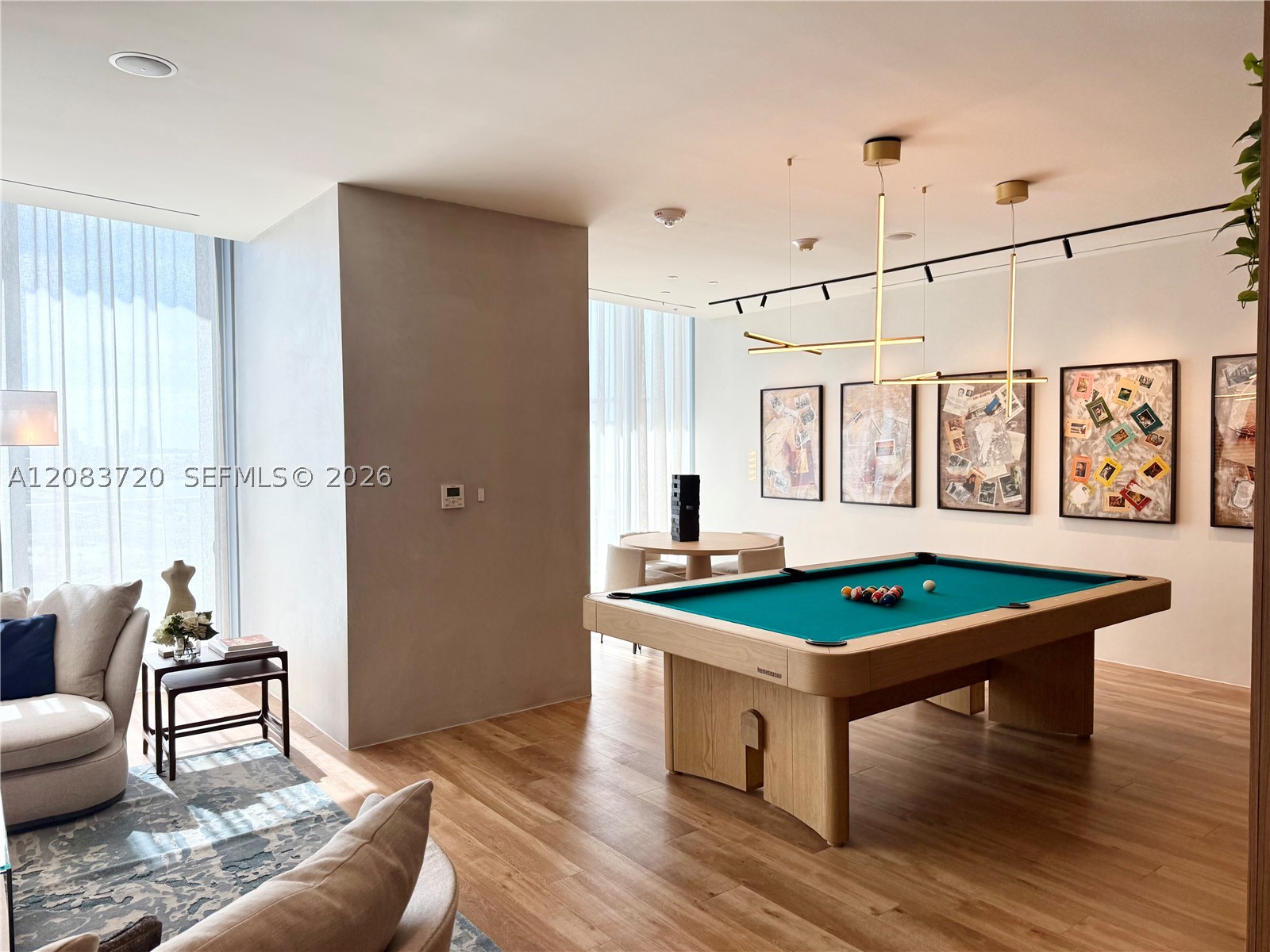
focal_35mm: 24
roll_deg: +0.2
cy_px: 476
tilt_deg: -2.5
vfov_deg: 56.8
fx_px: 881
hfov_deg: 71.6
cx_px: 635
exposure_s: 1/858
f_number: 1.78
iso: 100
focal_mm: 6.76
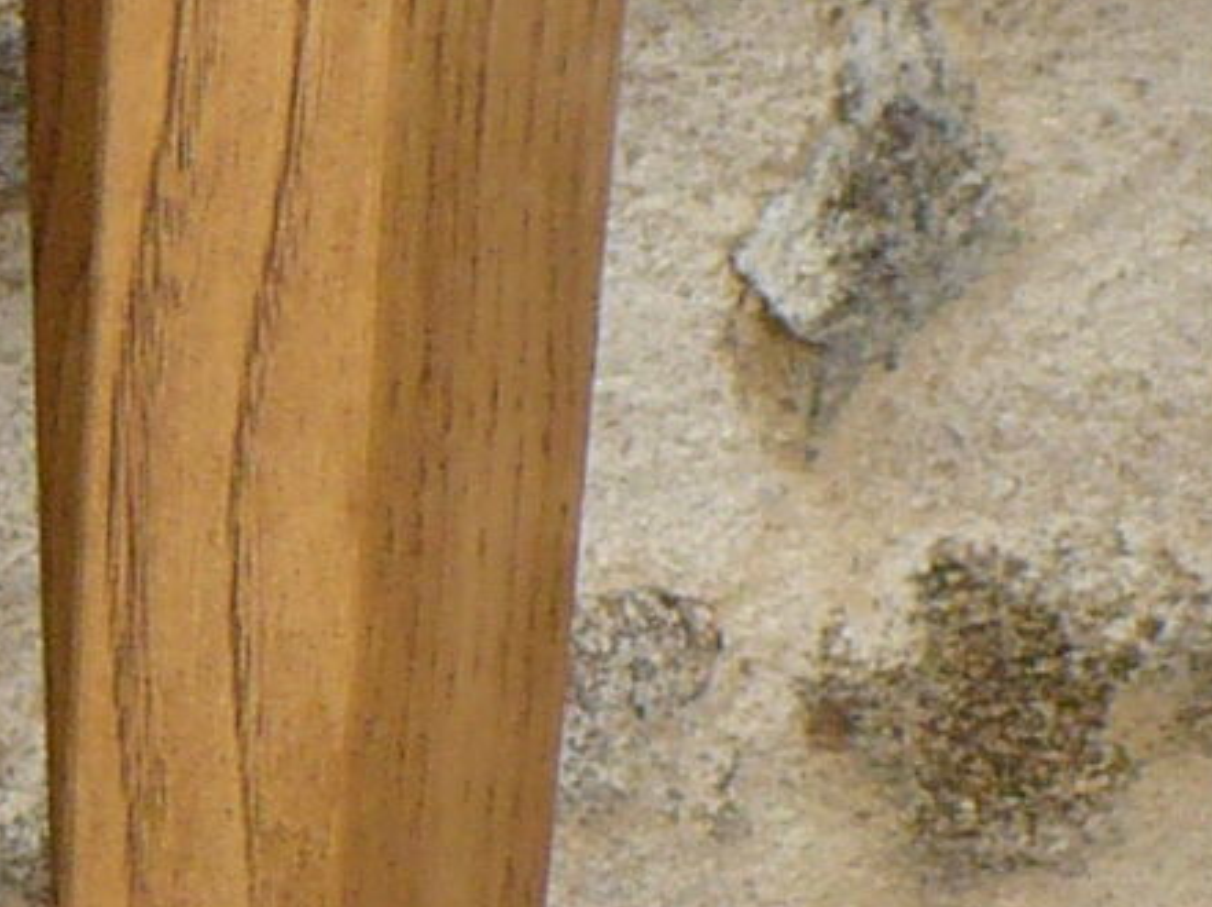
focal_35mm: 258
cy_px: 891
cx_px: -382
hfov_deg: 7.6
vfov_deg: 5.7
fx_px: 9026
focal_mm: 6.1
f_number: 2.8
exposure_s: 1/400
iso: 100
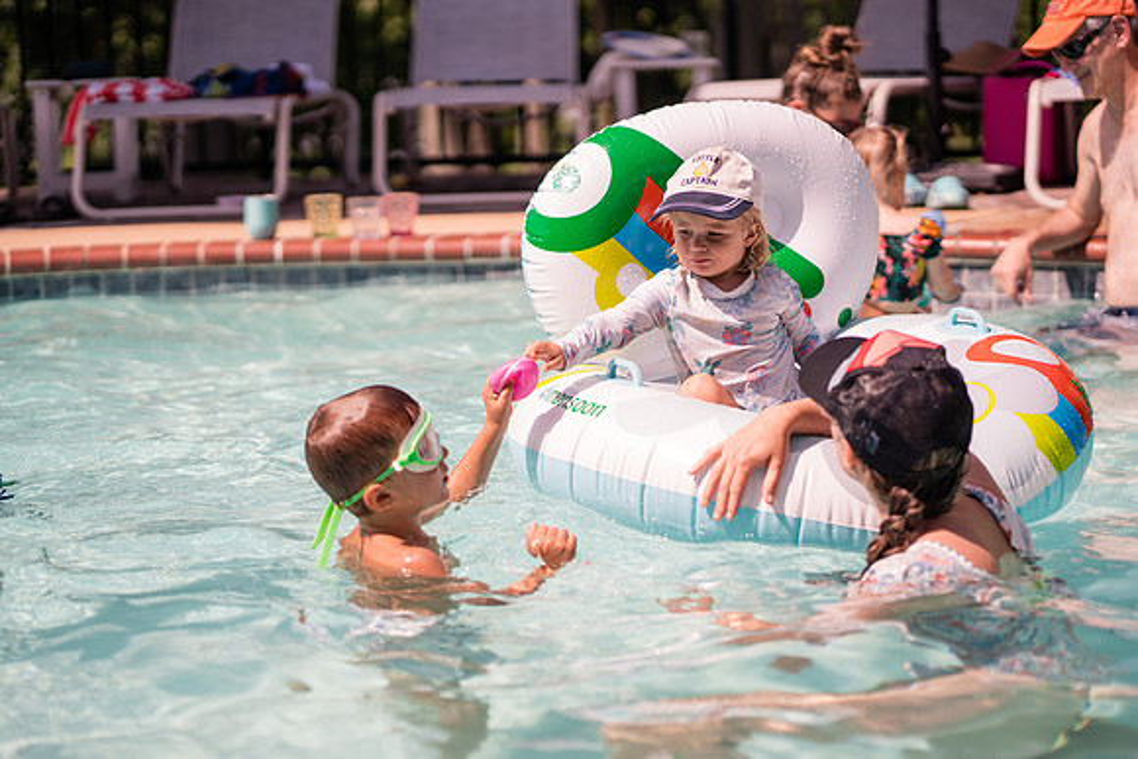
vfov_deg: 16.1
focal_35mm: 85
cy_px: 380
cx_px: 569
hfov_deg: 23.9
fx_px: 2687
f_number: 2.2
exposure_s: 1/6400
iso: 200
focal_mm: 85
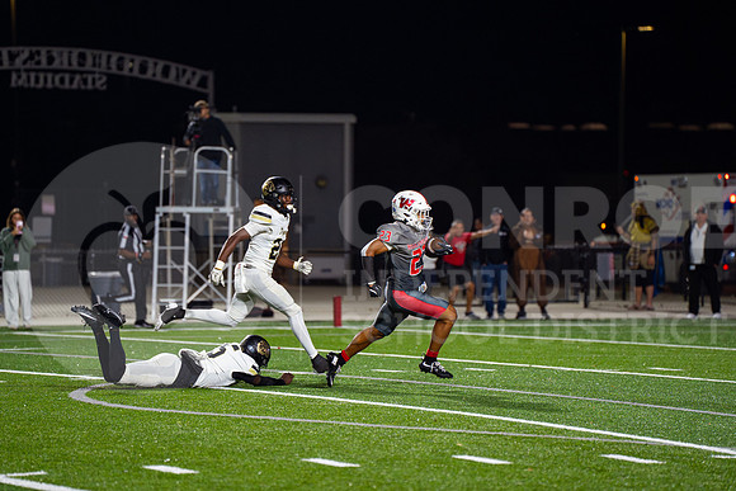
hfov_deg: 10.6
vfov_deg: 7.1
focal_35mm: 194
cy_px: 246
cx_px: 368
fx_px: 3973
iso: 3200
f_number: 3.2
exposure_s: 1/1600
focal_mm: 180
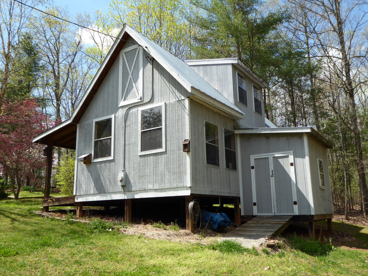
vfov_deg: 44.2
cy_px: 138
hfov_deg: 56.8
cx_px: 184
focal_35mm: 32
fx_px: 340
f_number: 3.5
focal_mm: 5.4
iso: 100
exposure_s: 1/500
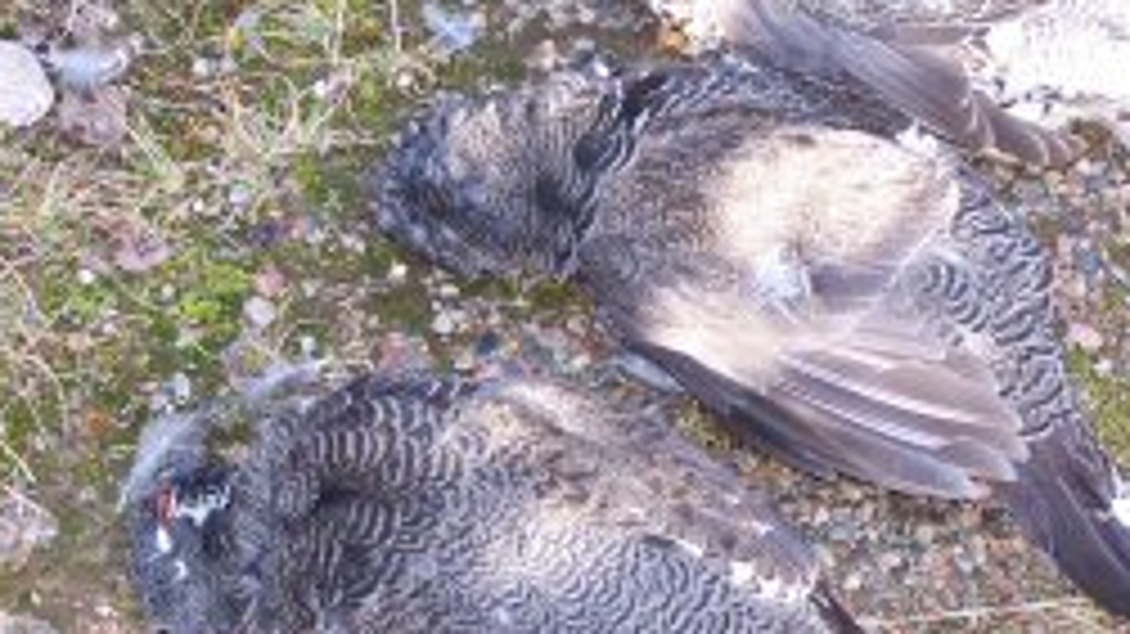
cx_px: 774
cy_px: 279
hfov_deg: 13.2
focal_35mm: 163
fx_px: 4882
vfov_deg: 7.4
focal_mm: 15.6
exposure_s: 1/90
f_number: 3.2
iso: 140
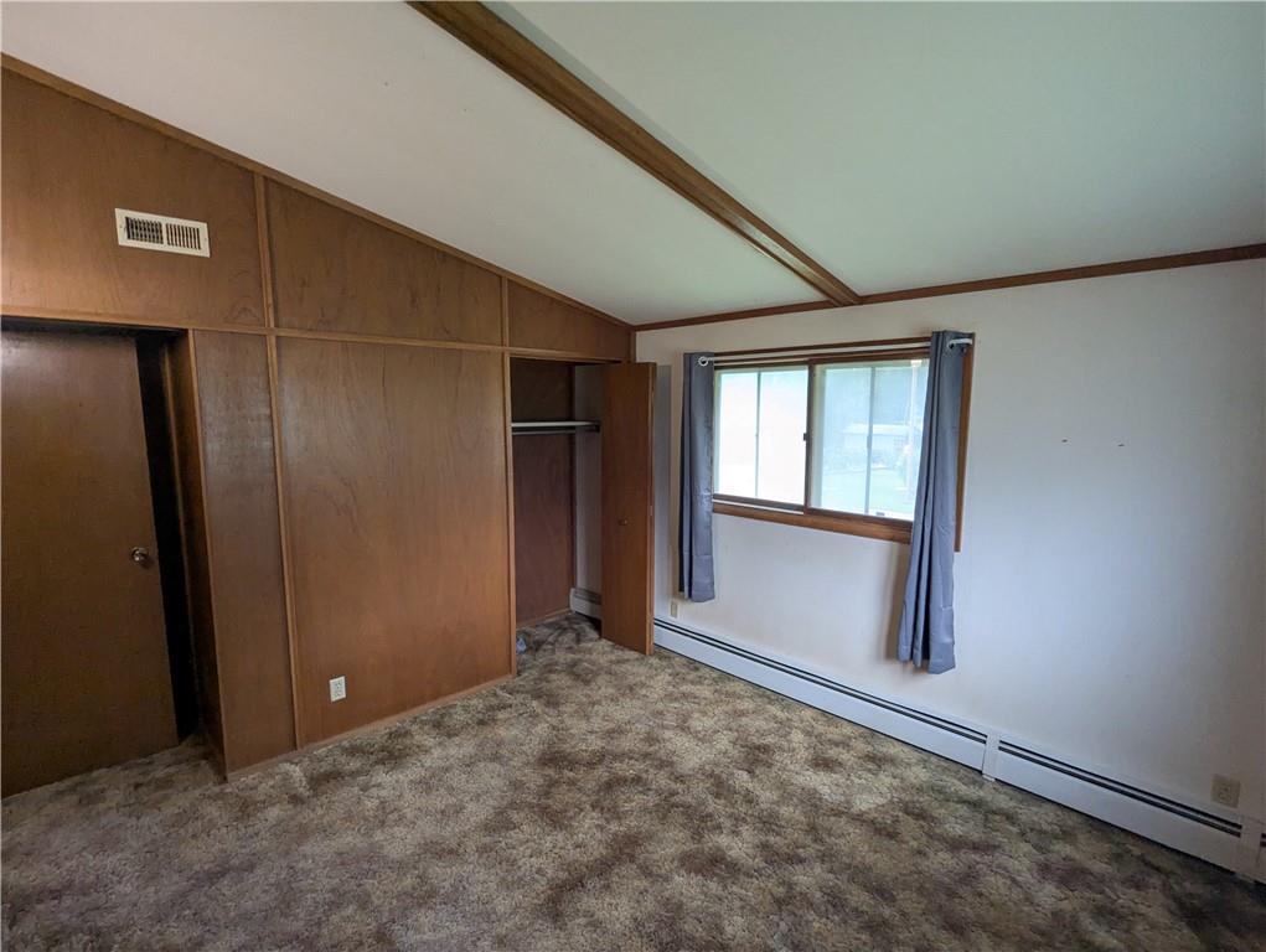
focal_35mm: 16
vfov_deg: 78.2
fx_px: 586
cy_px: 476
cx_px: 633
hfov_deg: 94.4
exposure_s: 1/41
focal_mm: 2.35
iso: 164
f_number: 2.2
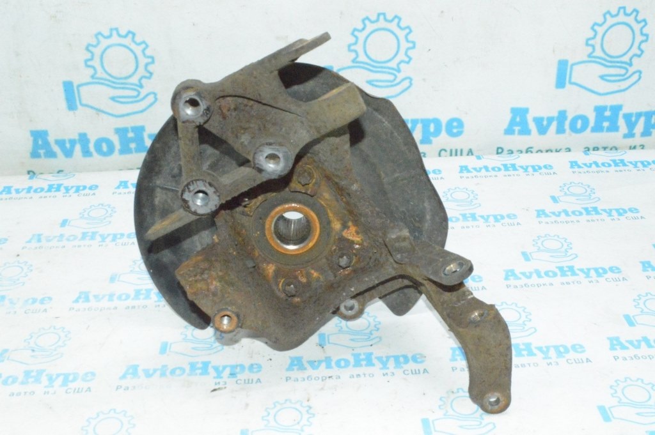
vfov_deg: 30.8
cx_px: 328
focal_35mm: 44
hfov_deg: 45.0
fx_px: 791
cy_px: 218
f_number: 29
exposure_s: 1/60
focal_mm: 29
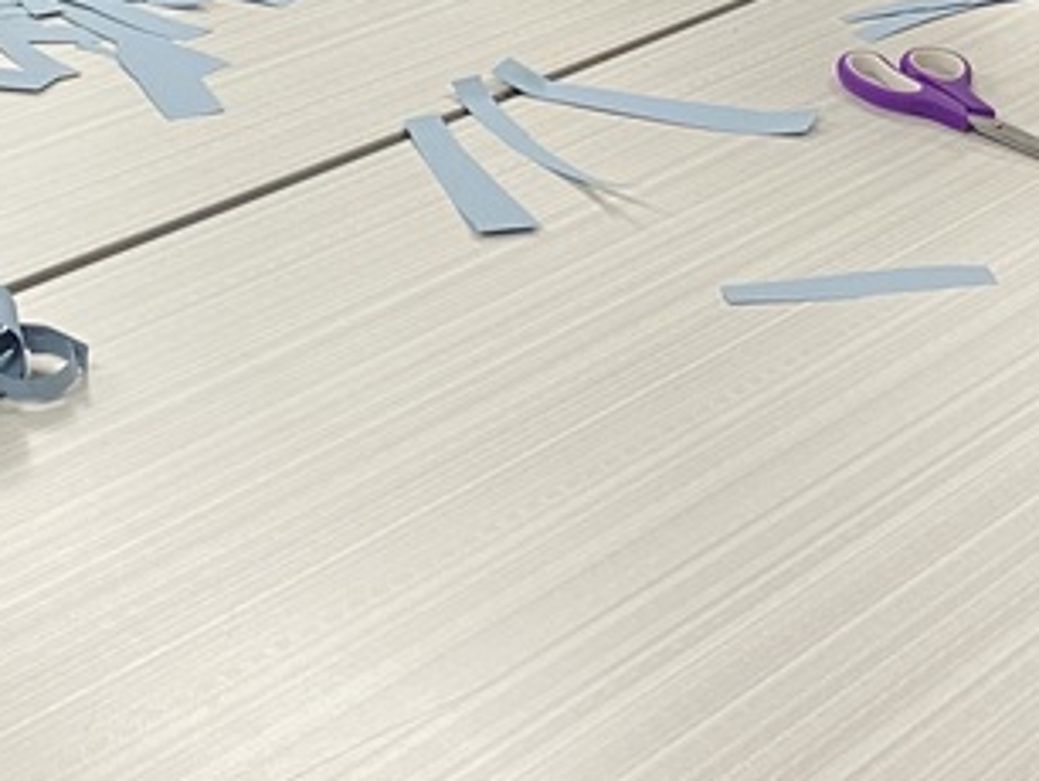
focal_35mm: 87
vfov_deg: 16.3
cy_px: -177
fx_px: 2613
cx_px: 469
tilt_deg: -17.7
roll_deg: +0.3
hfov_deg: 22.5
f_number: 1.8
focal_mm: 4.25
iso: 125
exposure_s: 1/60
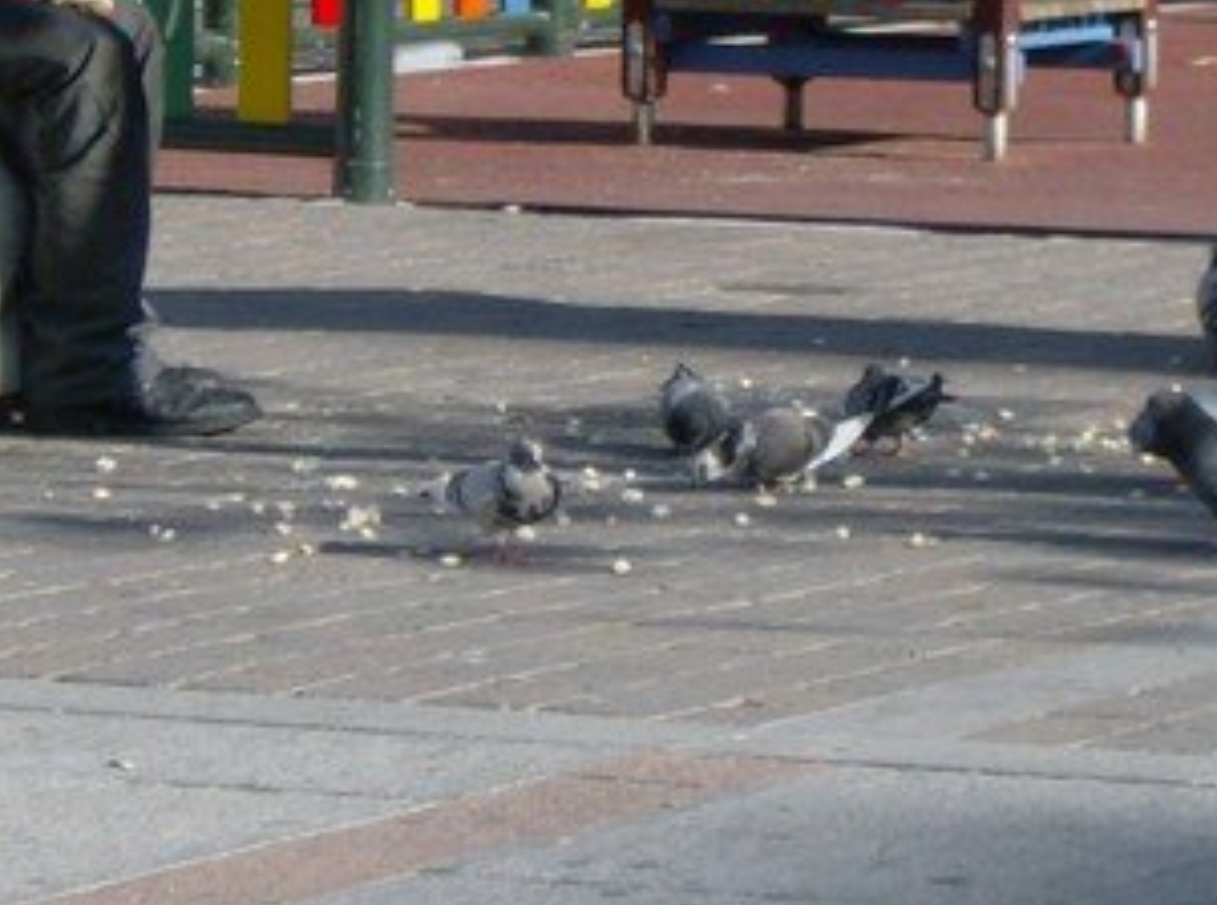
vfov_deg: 5.2
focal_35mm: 287
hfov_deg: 6.9
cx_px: 546
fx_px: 10062
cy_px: 351
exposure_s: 1/492
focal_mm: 18
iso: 100
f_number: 4.8
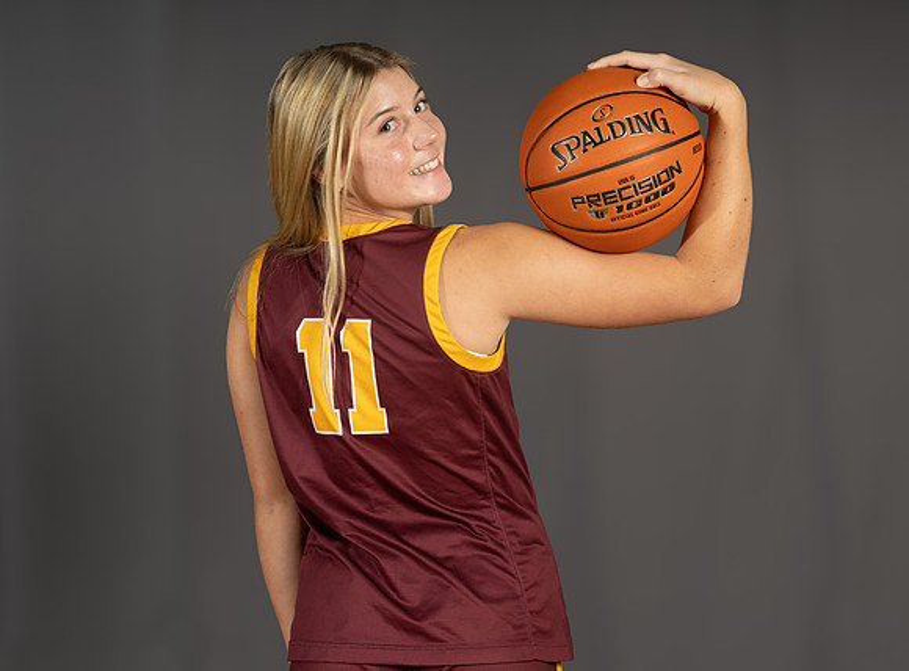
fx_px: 3197
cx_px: 472
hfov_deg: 16.2
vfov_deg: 12.0
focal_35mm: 122
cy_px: 352
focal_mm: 99
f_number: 8
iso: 200
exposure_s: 1/200
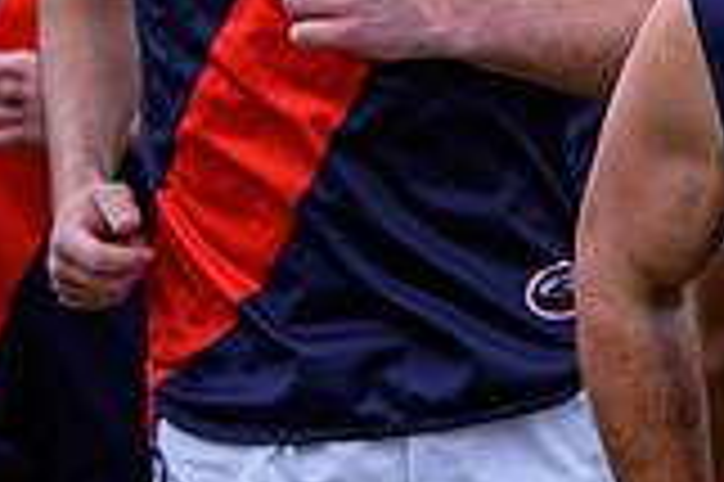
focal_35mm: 478
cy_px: -239
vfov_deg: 2.9
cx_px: 703
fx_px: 9603
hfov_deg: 4.3
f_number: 2.8
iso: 220
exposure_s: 1/2000
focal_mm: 70
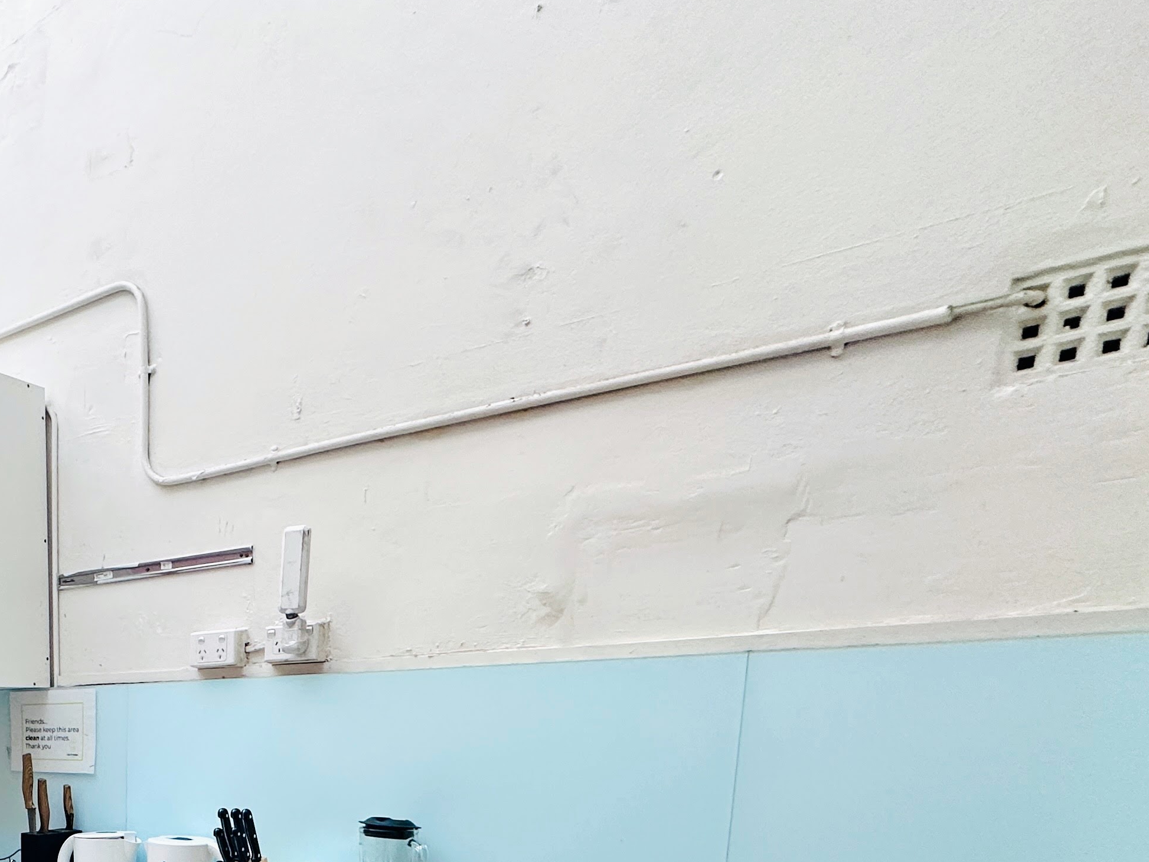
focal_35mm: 29
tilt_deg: -10.0
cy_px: 884
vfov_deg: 41.3
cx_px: 35
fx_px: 963
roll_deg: +0.5
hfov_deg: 51.3
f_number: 2.2
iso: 250
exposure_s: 1/100
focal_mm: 2.22
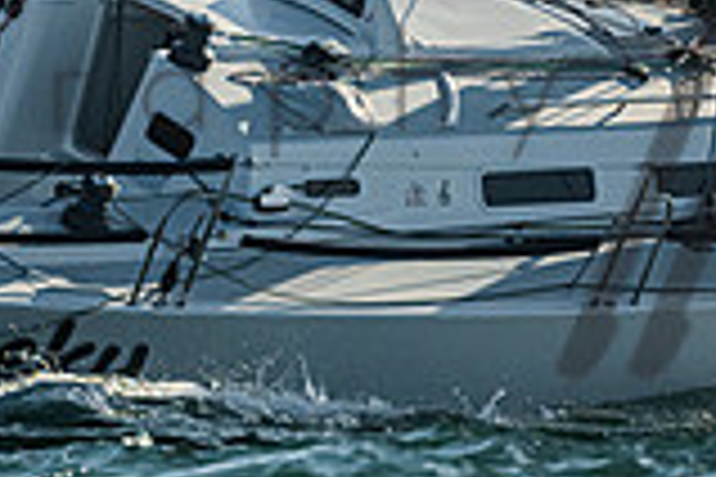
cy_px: -222
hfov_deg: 1.2
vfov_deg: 0.8
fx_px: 35161
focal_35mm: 1768
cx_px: 106
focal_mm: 400
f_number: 5.6
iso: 400
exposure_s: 1/6400
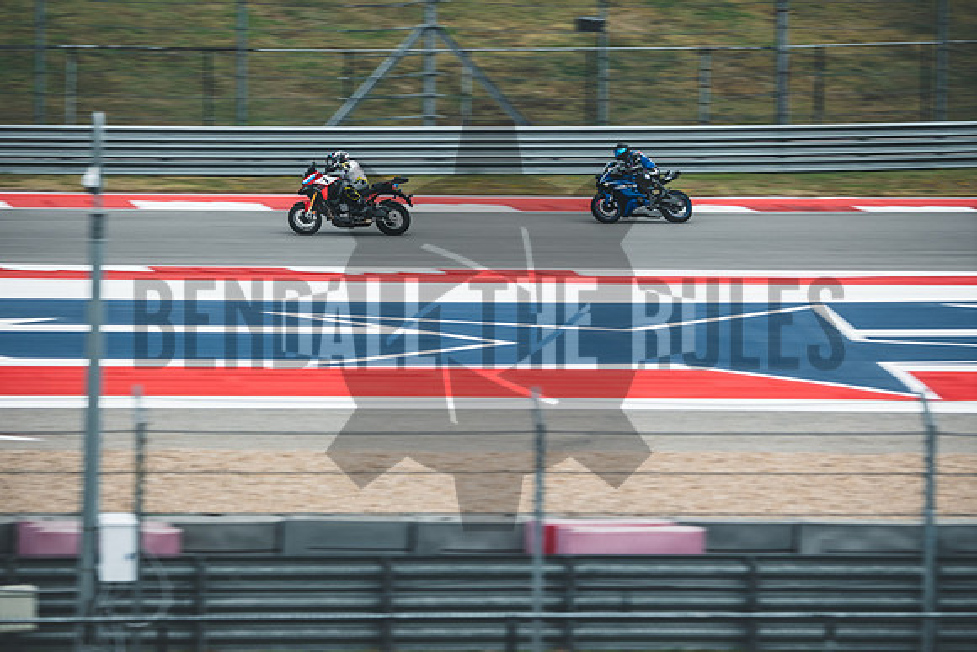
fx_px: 8143
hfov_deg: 6.9
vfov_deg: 4.6
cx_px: 488
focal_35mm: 300
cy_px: 326
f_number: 2.8
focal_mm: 200
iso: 160
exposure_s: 1/125
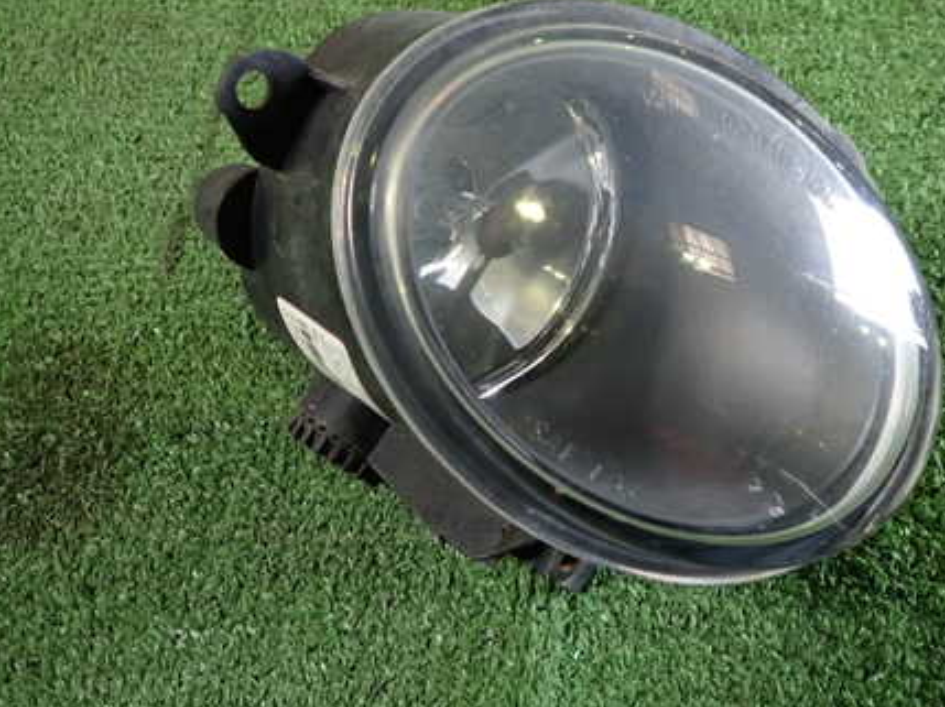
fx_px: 955
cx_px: 599
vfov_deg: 40.4
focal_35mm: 35
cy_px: 278
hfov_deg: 52.0
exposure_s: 1/30
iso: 250
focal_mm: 4.5
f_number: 2
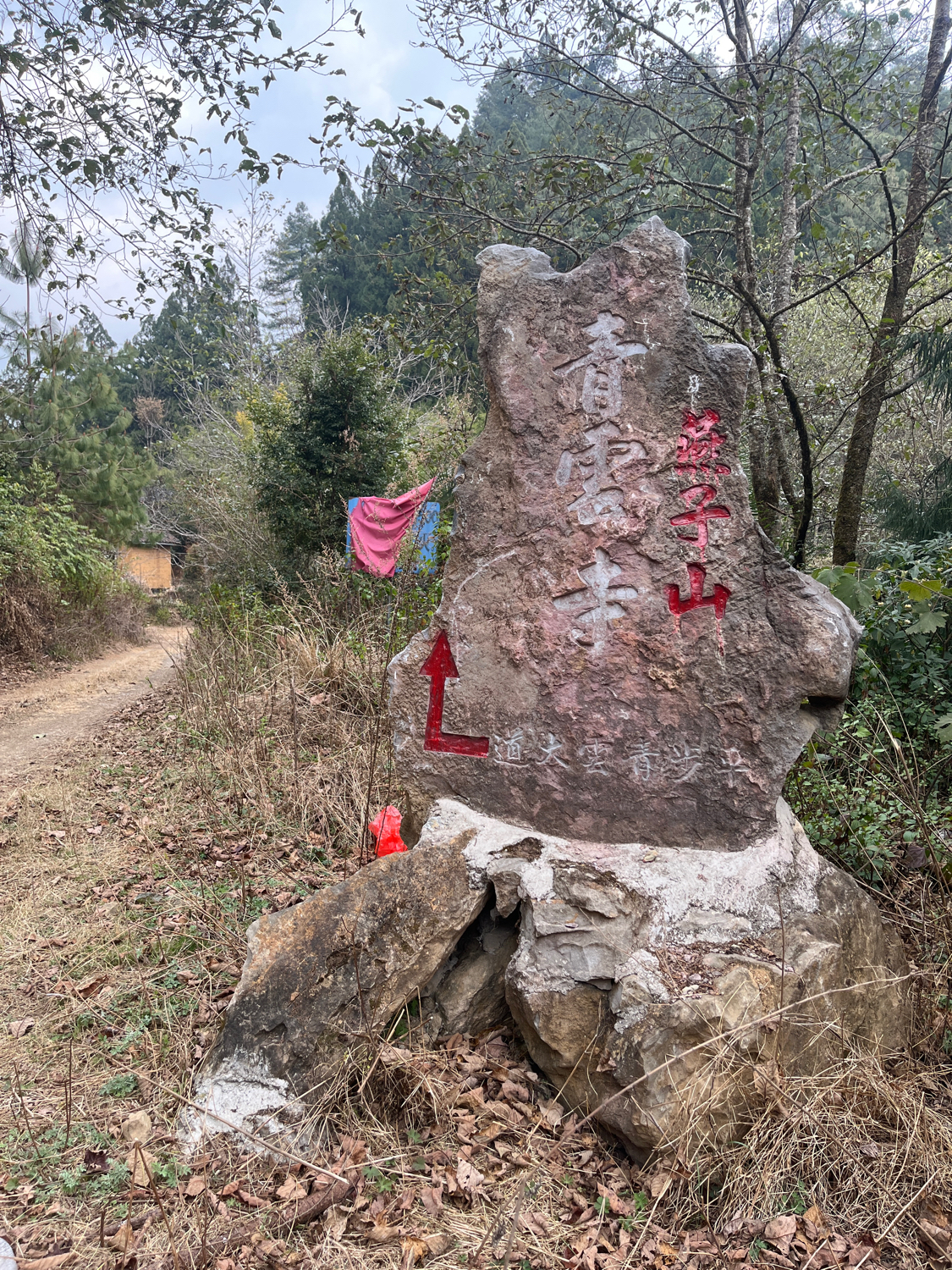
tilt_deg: -3.3
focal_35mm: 26
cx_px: 476
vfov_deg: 67.3
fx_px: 953
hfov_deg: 53.1
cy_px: 635
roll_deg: +0.4
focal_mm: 5.1
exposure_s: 1/310
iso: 50
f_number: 1.6
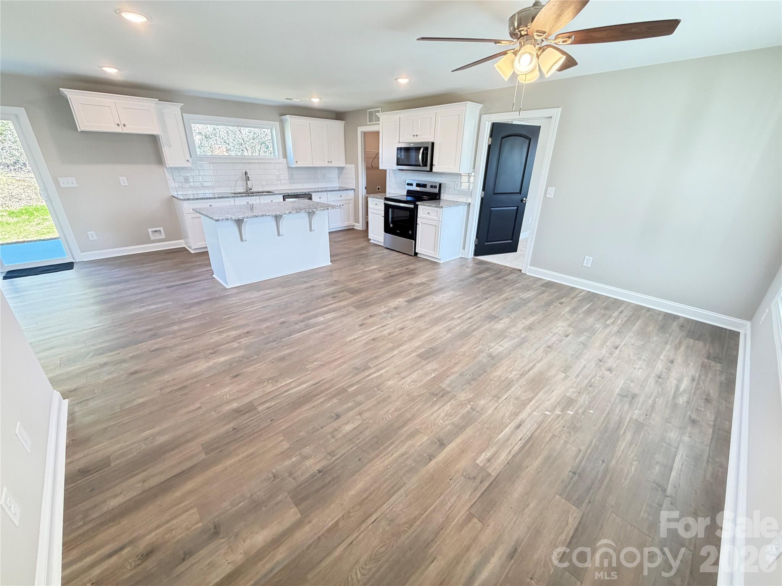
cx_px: 391
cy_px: 293
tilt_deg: -23.5
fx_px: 316
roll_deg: -0.5
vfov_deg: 85.7
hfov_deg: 102.1
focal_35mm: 14
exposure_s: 1/60
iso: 320
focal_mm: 2.22
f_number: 2.2
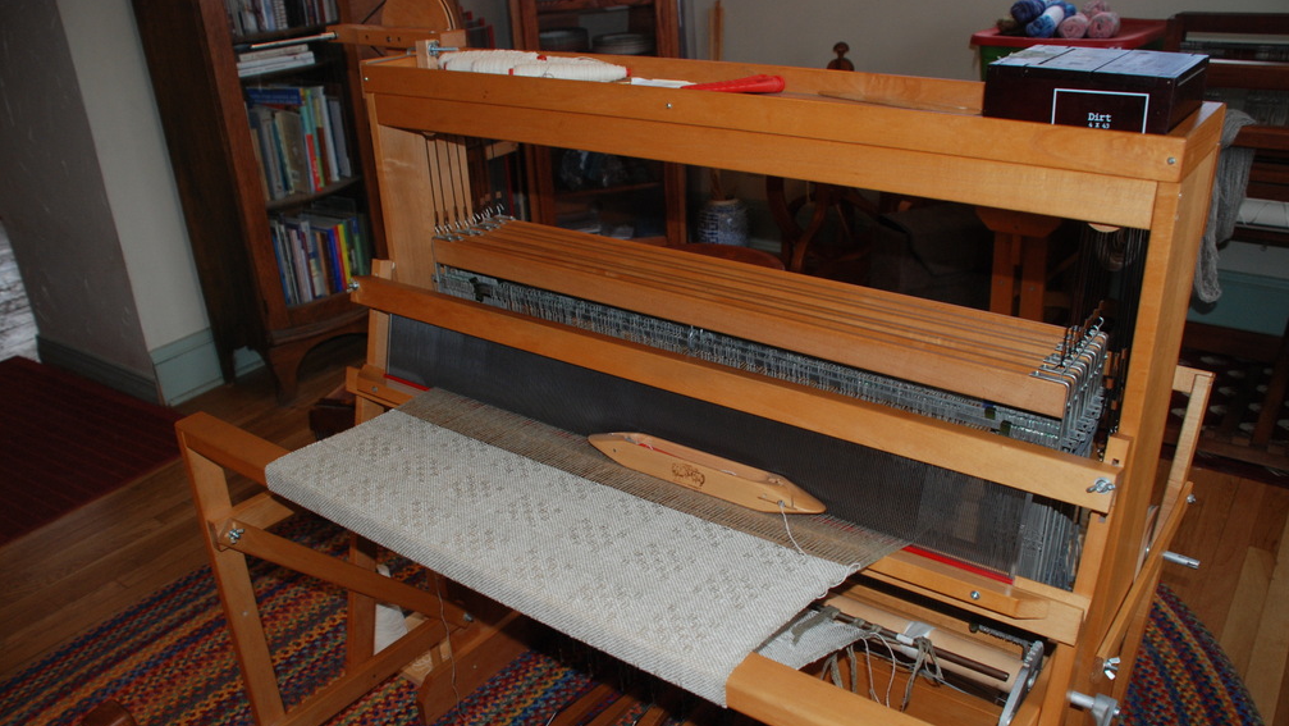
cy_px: 415
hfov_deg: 61.0
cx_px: 654
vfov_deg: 36.6
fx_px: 1094
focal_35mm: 32
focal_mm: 20
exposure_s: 1/60
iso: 400
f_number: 4
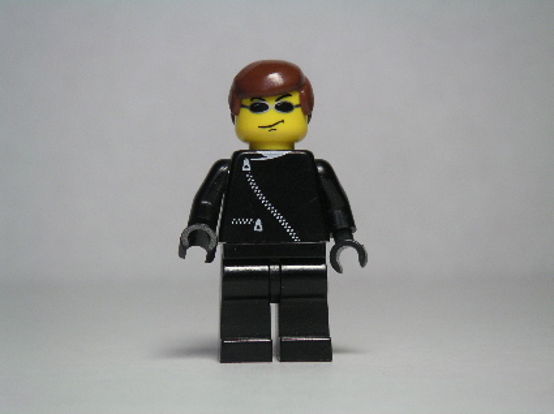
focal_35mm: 111
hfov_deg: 17.7
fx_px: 1775
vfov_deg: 13.3
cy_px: 207
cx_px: 277
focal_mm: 17.1
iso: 100
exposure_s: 1/111
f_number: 3.6
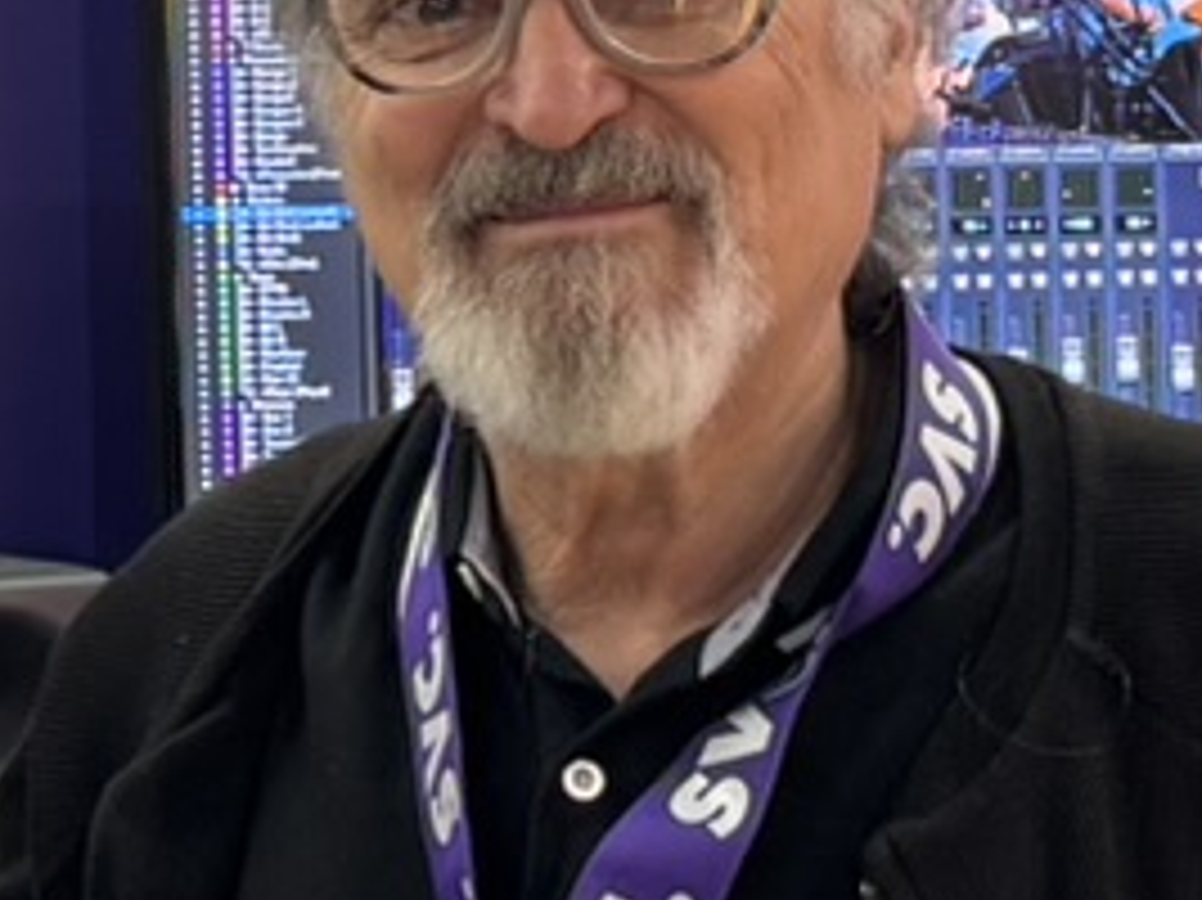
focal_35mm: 184
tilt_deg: -0.3
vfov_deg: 8.0
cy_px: 63
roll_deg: +1.3
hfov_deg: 10.3
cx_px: -698
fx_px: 6386
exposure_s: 1/50
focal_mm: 6.76
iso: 160
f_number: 1.78
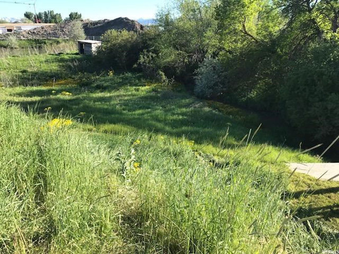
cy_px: 127
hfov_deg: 63.4
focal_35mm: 28
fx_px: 274
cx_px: 170
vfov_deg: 49.7
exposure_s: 1/833
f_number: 1.8
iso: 20
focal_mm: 3.99
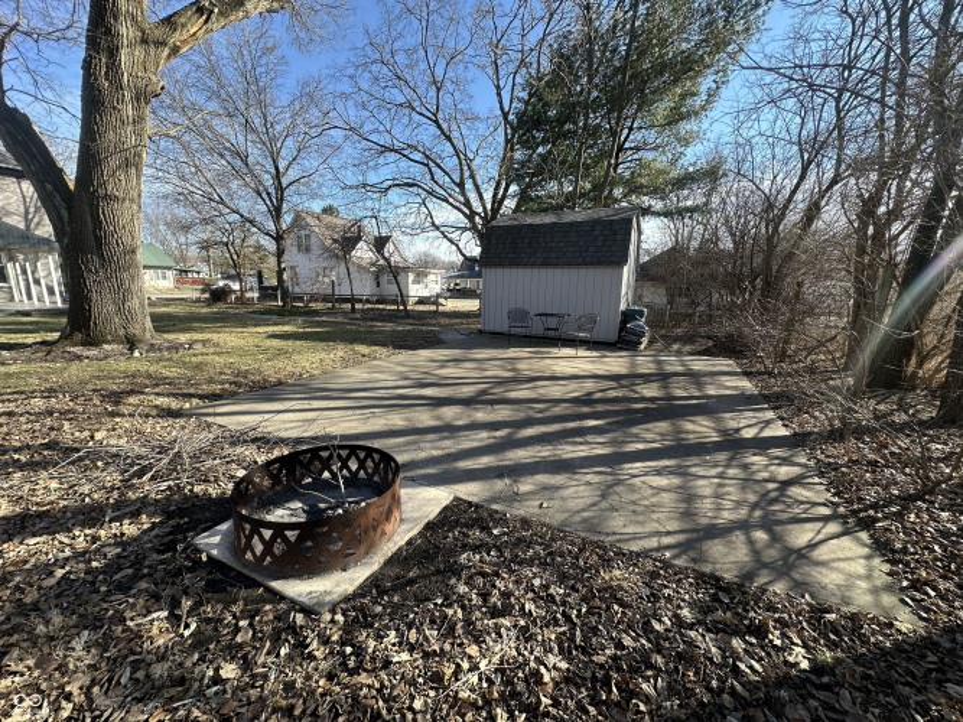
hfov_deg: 102.1
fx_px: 389
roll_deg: -1.6
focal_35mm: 14
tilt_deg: -10.8
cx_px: 482
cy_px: 361
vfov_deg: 85.7
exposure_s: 1/489
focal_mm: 2.22
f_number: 2.2
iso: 40
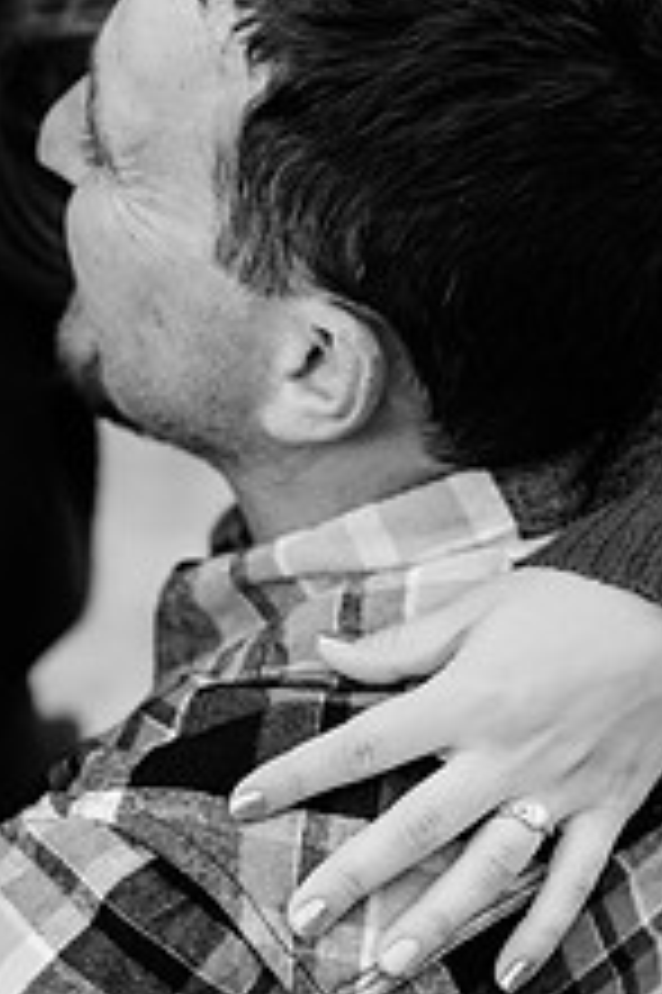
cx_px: 268
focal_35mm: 173
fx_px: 4779
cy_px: 886
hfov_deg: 7.9
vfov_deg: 11.8
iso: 500
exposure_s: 1/200
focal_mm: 85
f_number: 2.5
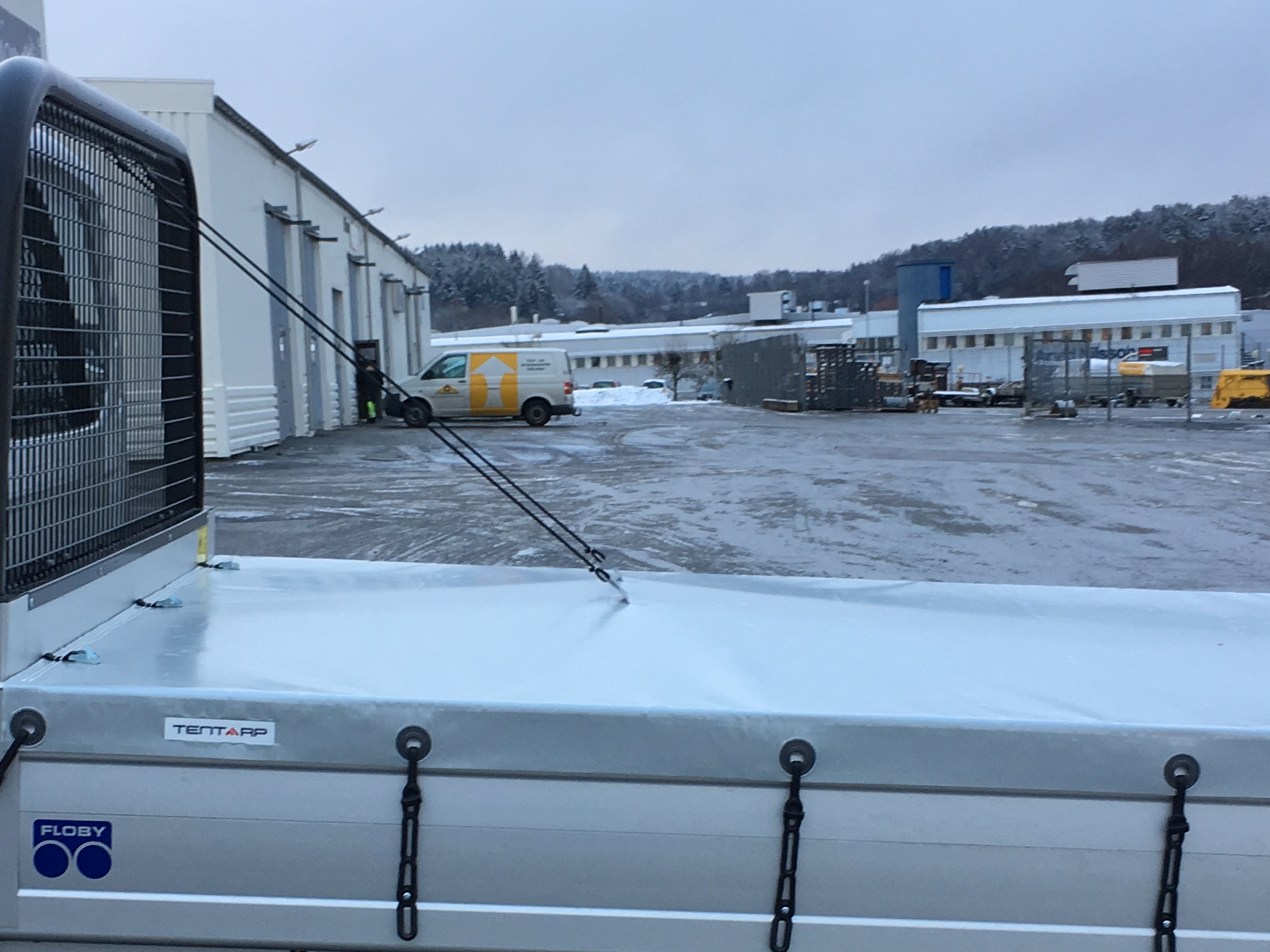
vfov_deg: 22.0
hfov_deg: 29.4
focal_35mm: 66
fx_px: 2421
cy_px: 719
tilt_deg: -8.0
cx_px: 576
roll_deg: +2.7
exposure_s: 1/100
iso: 25
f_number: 2.2
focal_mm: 4.15
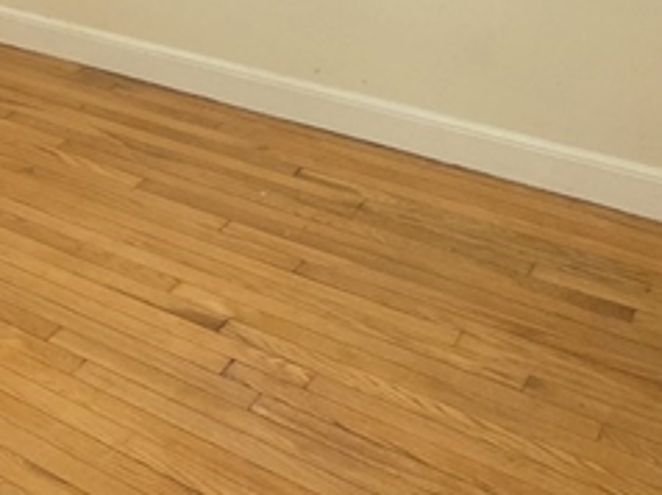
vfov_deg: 23.8
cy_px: -95
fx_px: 1070
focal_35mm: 56
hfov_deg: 31.7
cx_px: 0
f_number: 1.9
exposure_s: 1/60
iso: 500
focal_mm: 2.2
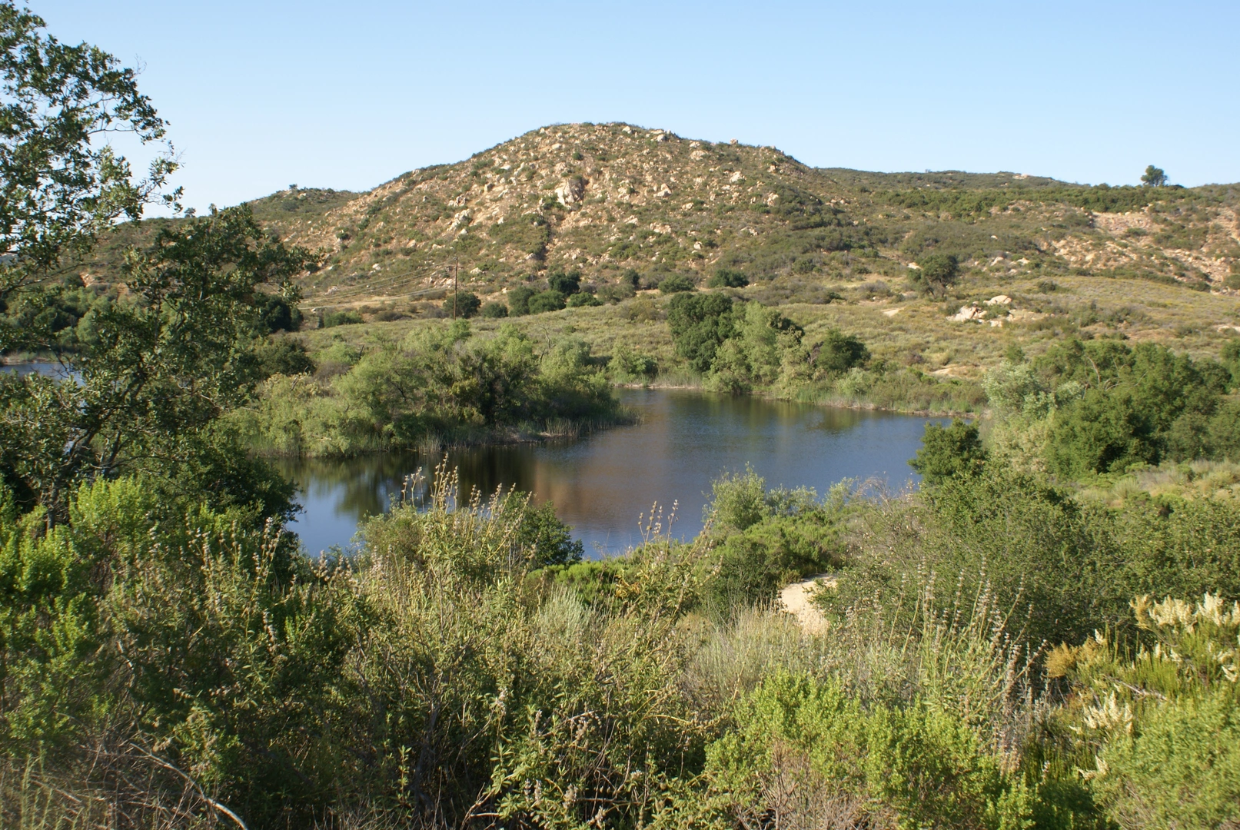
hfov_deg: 49.5
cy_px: 415
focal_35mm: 39
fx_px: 1345
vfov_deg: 34.3
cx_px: 620
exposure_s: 1/80
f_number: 11
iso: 100
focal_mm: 26
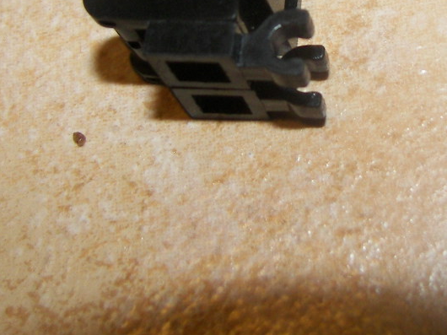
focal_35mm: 87
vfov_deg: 16.8
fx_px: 1123
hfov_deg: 22.4
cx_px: 292
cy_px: 50
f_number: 2.8
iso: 100
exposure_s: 1/30
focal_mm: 6
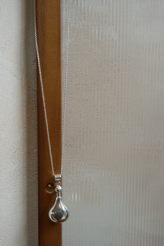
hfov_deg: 27.2
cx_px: 83
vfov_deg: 39.7
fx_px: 339
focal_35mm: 50
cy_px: 147
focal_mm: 25
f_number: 5
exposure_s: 1/60
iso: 100
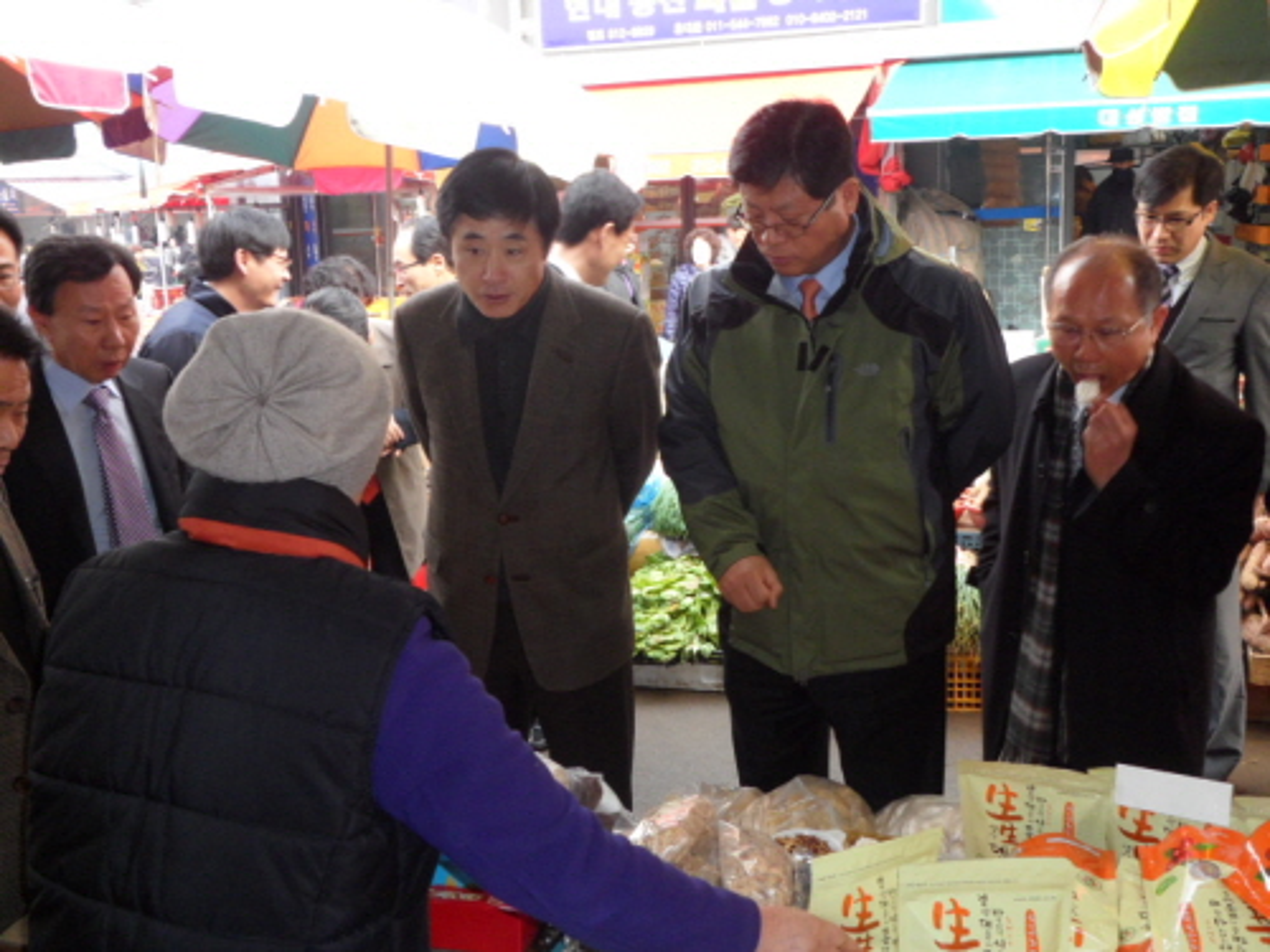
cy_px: 476
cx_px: 635
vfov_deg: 38.7
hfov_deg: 50.1
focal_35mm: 37
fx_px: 1357
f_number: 4
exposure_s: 1/45
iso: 200
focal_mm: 6.6
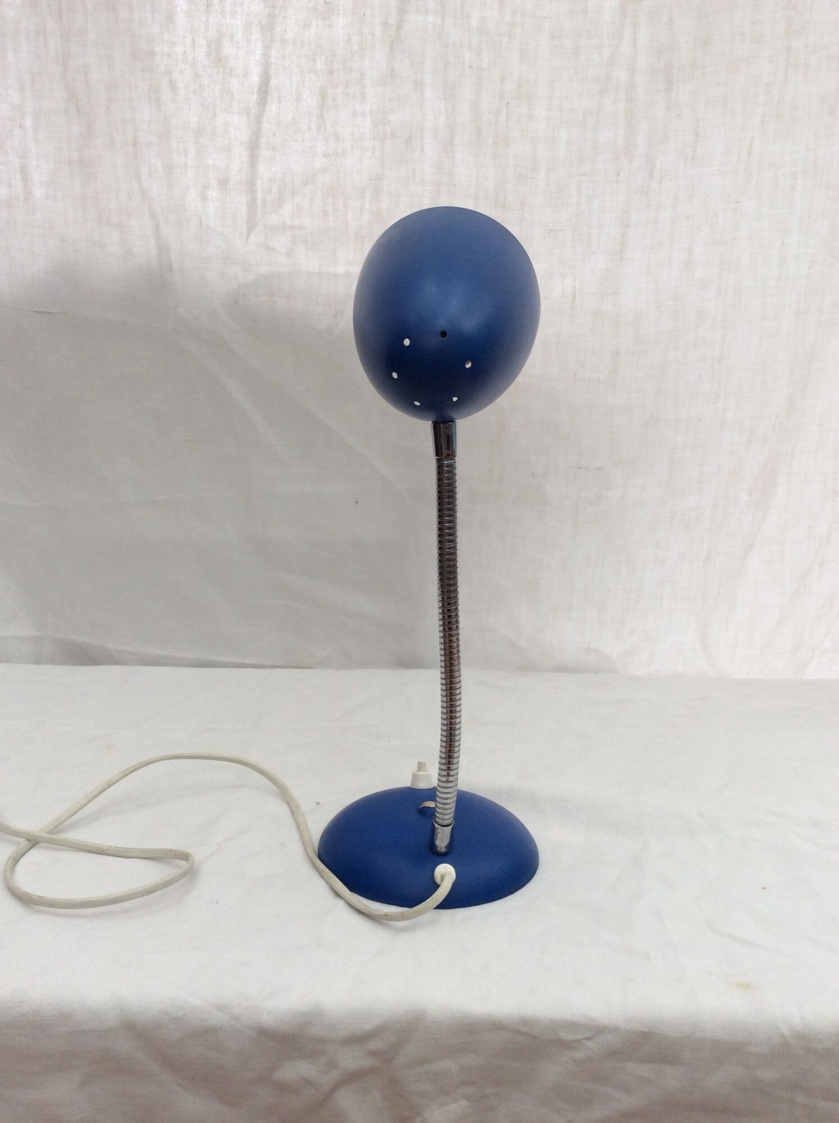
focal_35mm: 32
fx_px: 1037
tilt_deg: -12.2
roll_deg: +0.1
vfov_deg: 56.9
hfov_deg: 44.1
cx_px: 420
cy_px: 562
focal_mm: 3.3
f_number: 2.4
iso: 32
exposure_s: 1/122
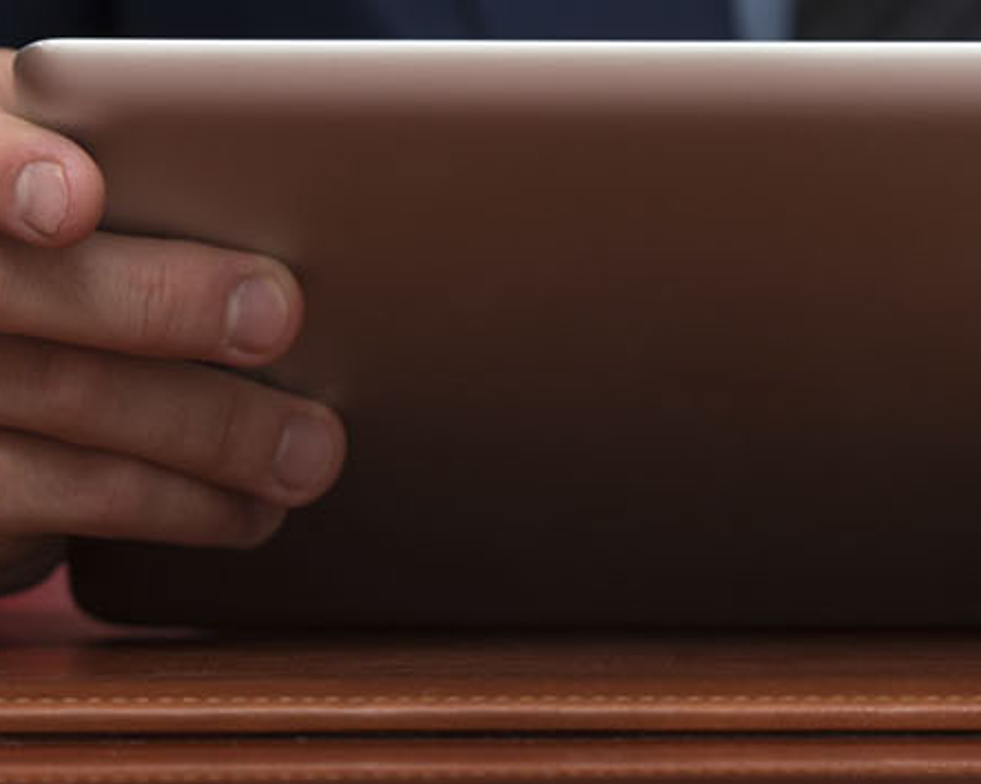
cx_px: 1039
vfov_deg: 4.1
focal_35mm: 380
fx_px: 11028
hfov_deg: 5.1
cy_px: 363
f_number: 5
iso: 100
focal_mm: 130
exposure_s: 1/200
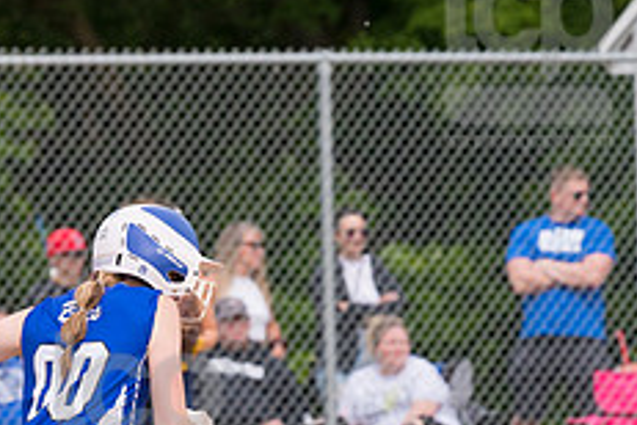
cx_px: 138
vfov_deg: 1.9
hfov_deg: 2.8
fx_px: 12951
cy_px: 431
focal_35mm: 732
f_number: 5.6
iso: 320
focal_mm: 195
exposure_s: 1/1600
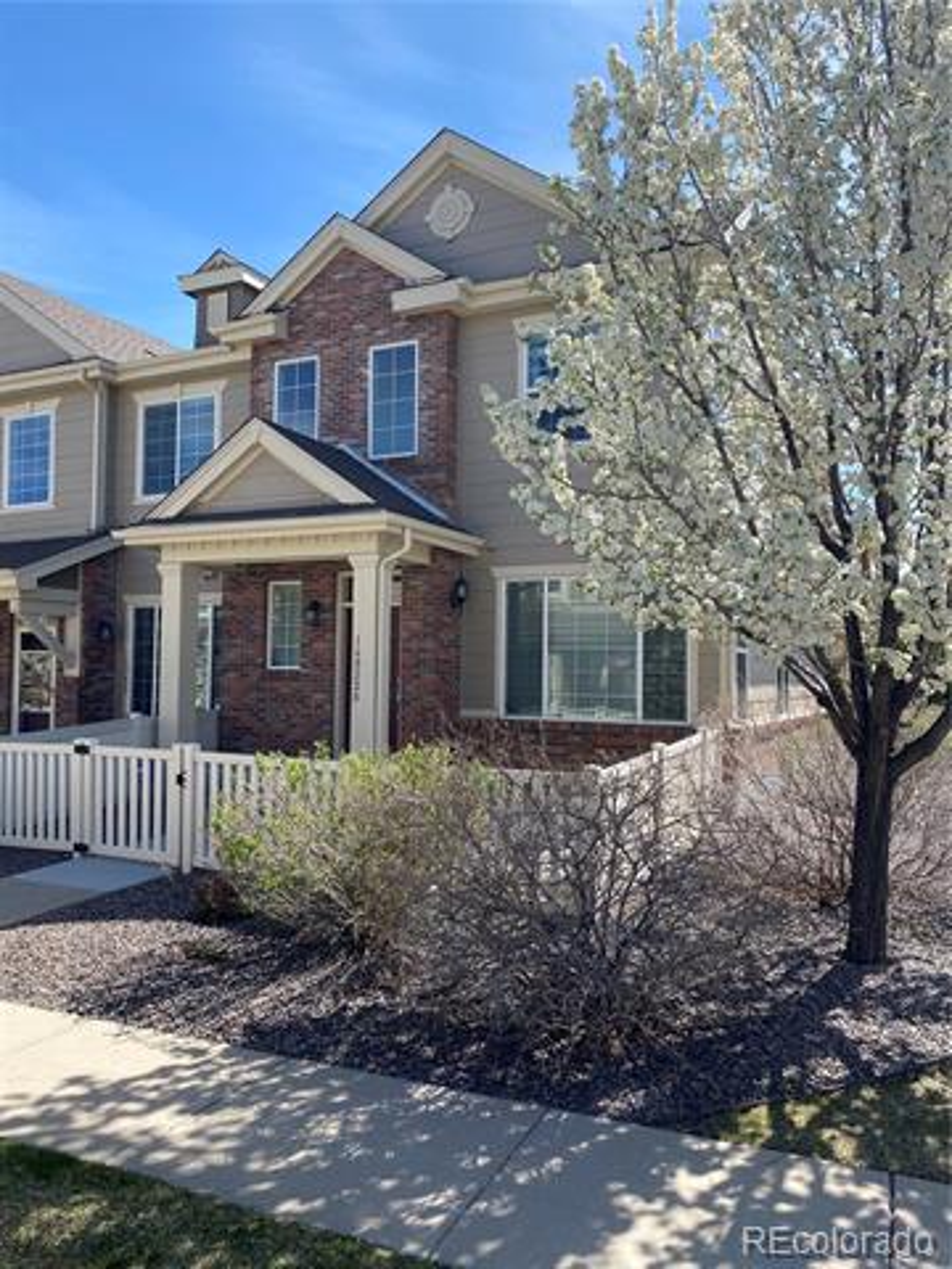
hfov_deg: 53.1
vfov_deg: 67.3
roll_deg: -2.0
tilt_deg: +2.3
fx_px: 953
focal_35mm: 26
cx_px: 476
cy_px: 634
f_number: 1.8
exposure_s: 1/1543
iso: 32
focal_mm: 4.25
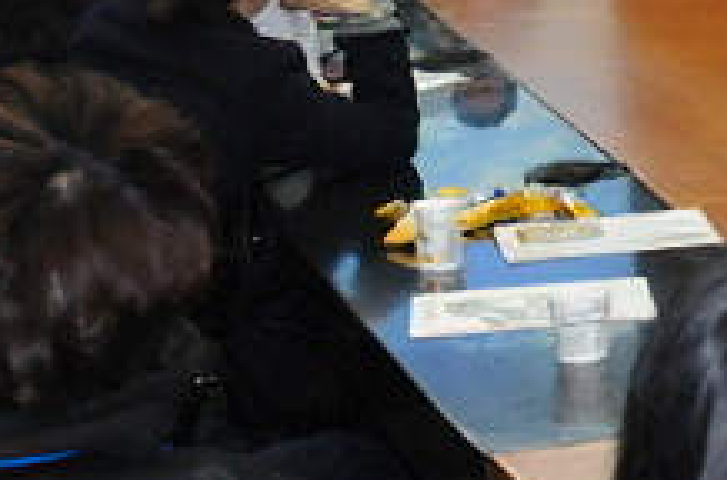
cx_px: 1111
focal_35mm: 141
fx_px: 2839
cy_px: 90
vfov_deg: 9.6
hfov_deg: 13.7
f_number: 3.5
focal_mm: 22
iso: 2000
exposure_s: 1/200
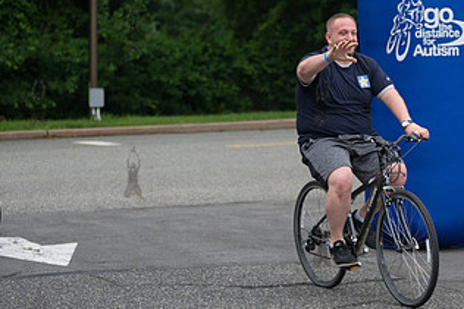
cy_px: 100
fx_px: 1895
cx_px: 322
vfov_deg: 9.3
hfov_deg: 13.9
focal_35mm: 147
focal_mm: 80
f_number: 3.5
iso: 200
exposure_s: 1/800
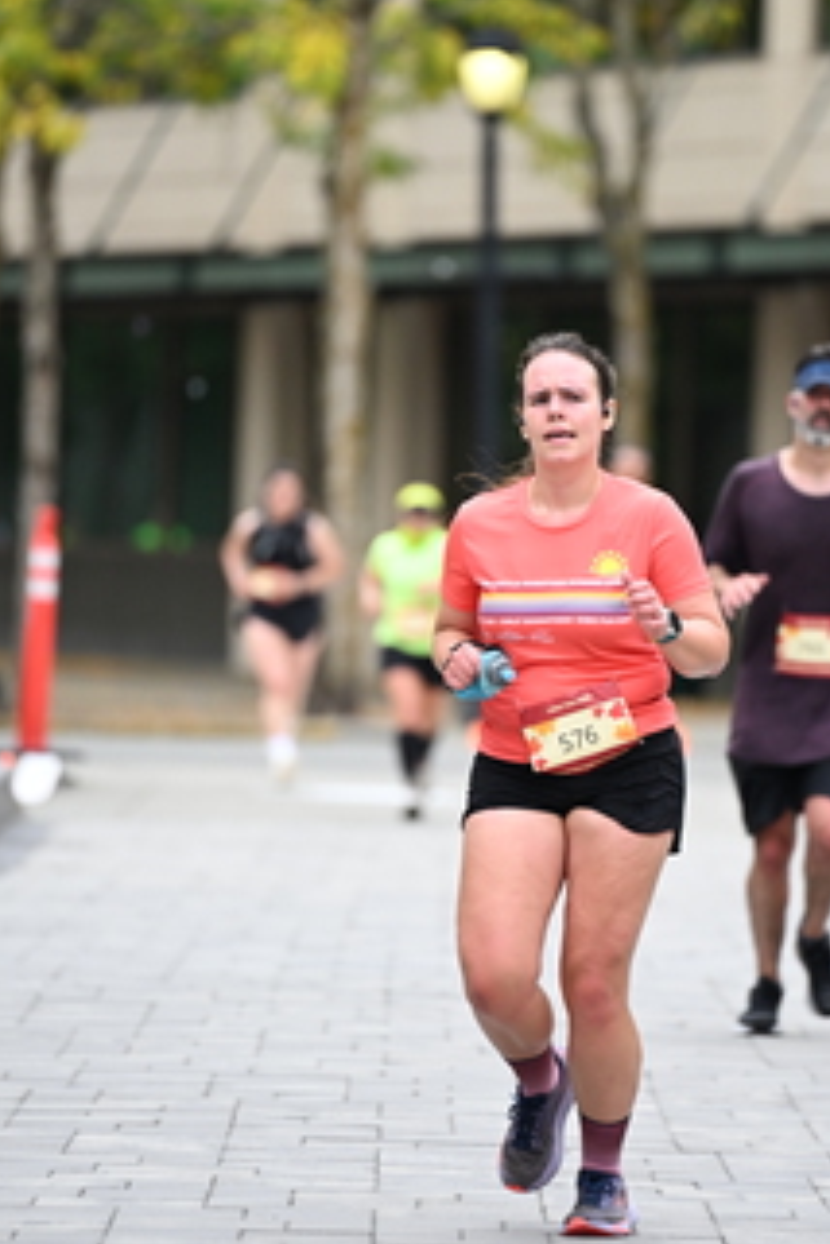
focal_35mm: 343
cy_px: 554
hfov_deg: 4.0
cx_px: 603
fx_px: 11861
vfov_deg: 6.0
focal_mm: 200
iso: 640
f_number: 2.8
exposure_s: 1/2000
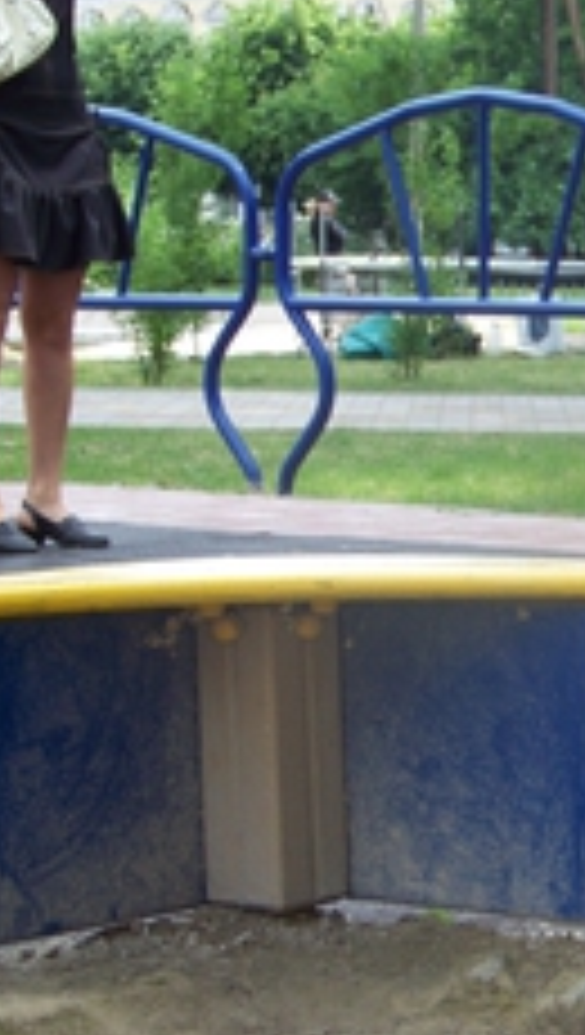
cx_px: 693
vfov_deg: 16.2
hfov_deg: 9.1
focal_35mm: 132
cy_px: 644
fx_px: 3627
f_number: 3.2
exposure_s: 1/200
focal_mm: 10.5
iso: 67
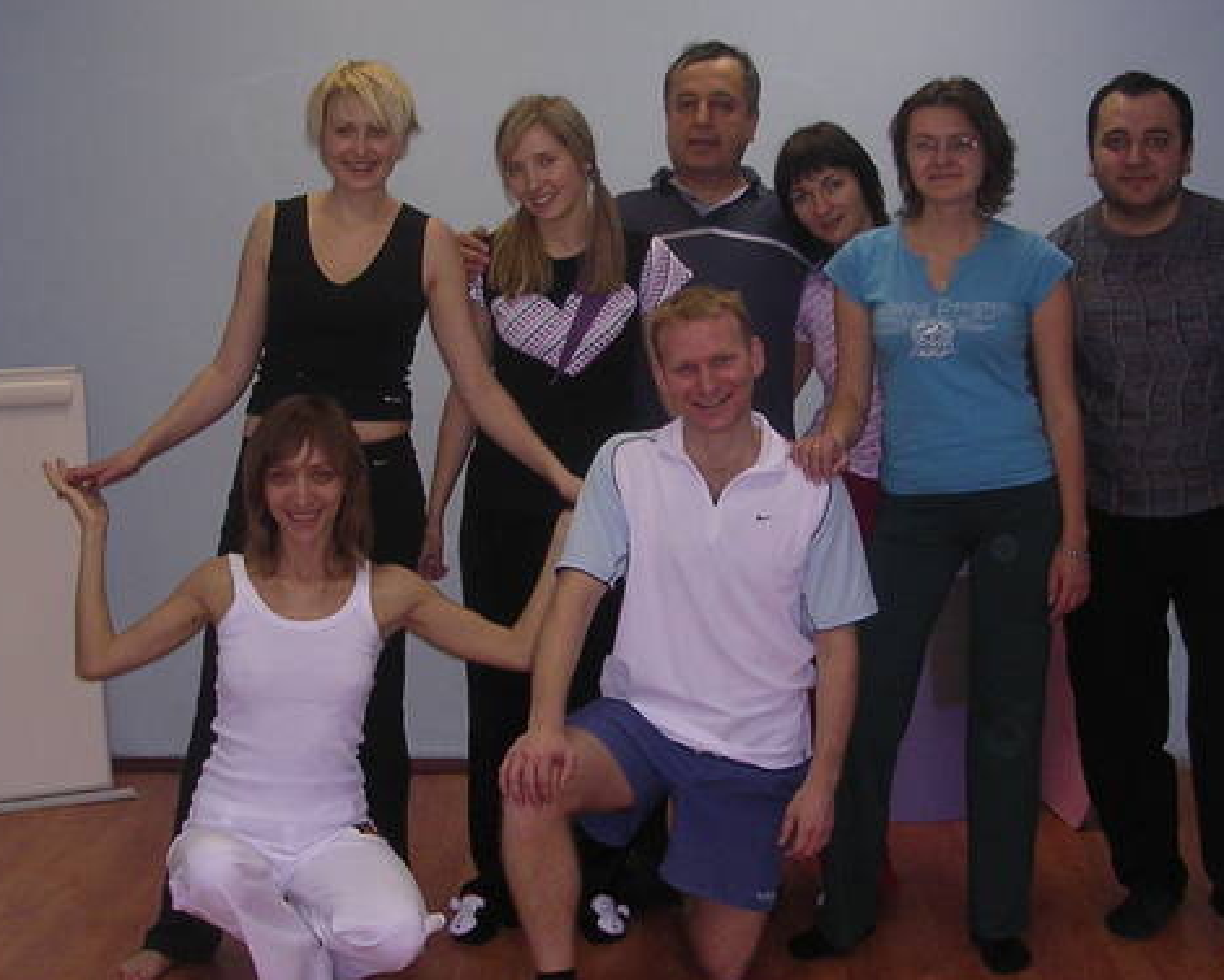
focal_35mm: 63
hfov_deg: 30.0
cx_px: 709
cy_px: 478
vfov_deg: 24.2
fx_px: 2283
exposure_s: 1/60.1
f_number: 2.8
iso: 162
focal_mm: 5.8
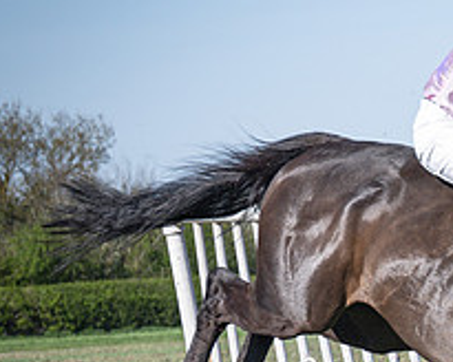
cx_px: 910
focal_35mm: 356
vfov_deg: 4.3
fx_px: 4773
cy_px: 355
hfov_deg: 5.3
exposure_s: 1/1600
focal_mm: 70
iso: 200
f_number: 4
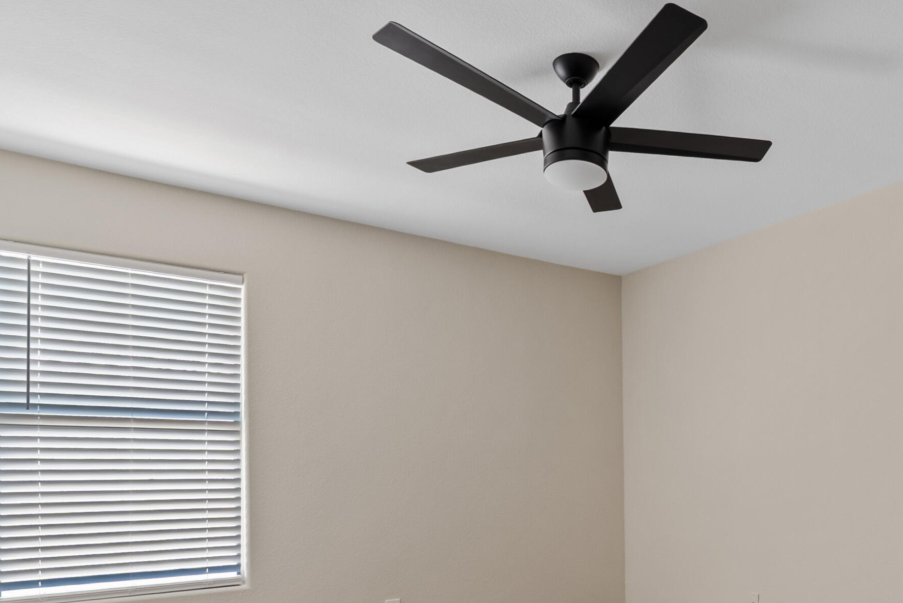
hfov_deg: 63.8
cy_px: 444
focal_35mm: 27
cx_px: 666
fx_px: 677
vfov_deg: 46.4
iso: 100
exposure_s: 1/1.25
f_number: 8
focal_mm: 16
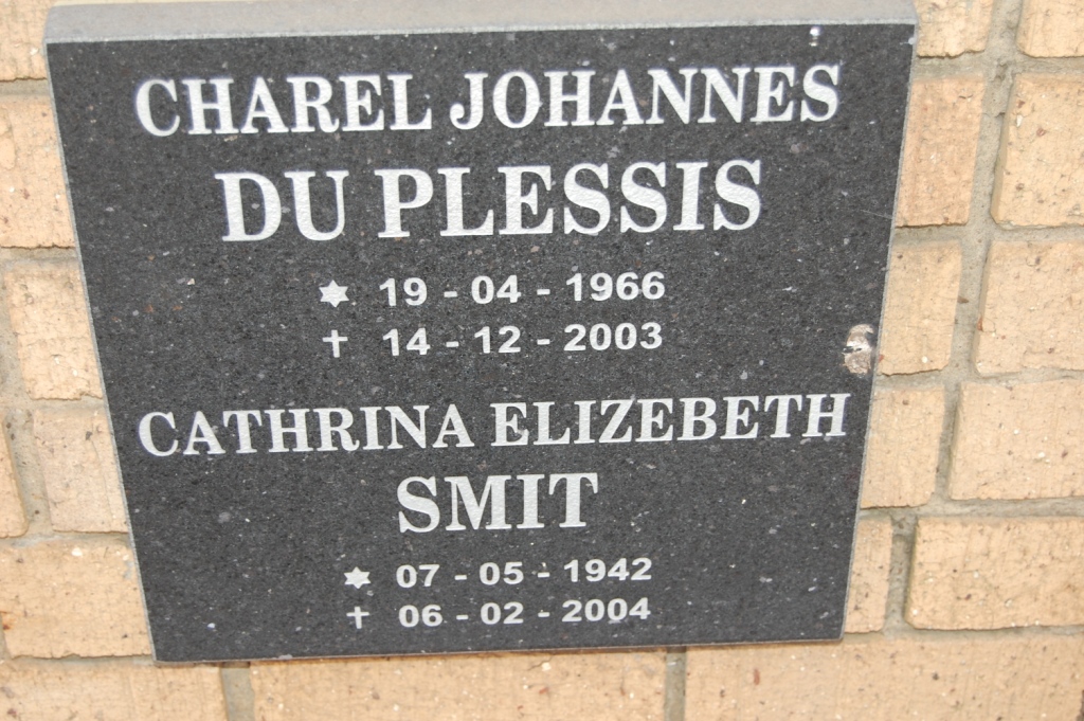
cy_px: 360
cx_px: 542
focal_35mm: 63
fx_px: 1895
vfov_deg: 21.5
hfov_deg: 31.9
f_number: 5.3
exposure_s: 1/60
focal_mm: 42
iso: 400
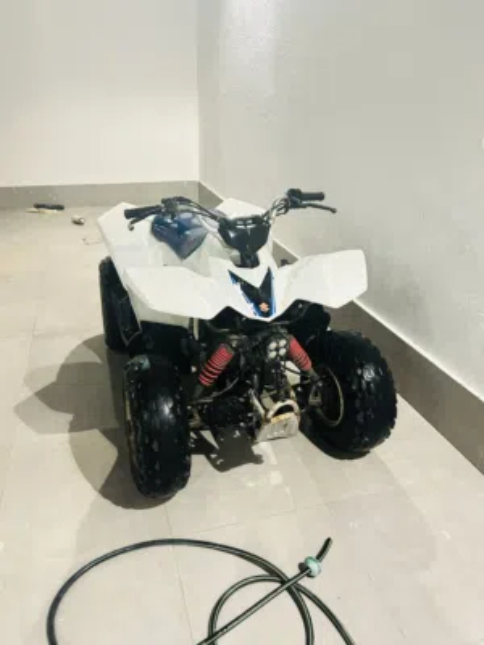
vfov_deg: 67.3
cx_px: 242
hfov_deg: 53.1
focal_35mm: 26
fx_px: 485
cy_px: 322
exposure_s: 1/25
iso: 1000
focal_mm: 5.7
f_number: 1.5
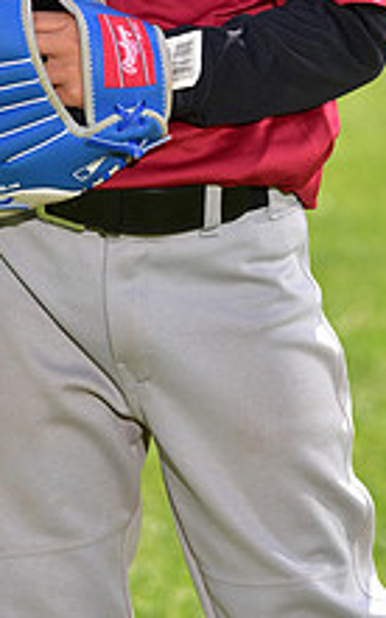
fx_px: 6097
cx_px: 152
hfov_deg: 3.6
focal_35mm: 362
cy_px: -182
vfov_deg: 5.8
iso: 80
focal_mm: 135
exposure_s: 1/200
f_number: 5.6
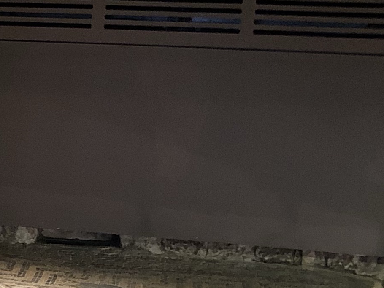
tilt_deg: -14.1
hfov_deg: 14.4
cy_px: 281
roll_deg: -0.9
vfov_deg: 11.8
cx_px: -254
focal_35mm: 124
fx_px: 1376
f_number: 1.8
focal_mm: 3.99
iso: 80
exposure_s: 1/5
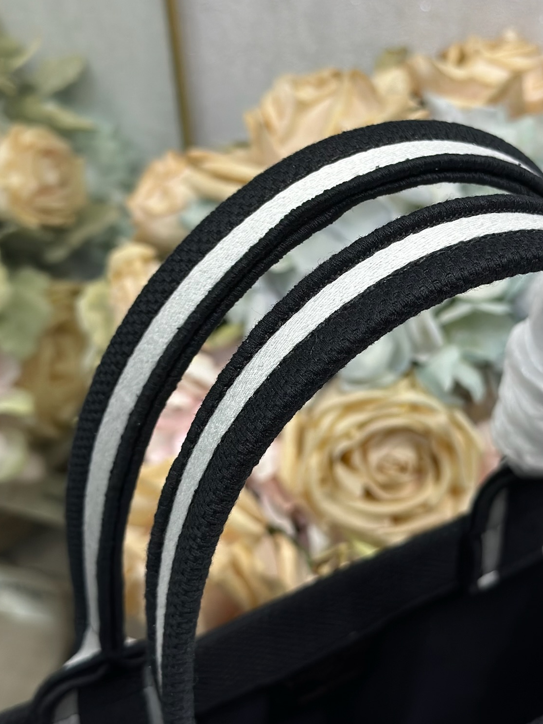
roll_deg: +1.1
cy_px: 274
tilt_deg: -38.6
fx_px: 1380
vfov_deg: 29.3
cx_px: 300
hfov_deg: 22.2
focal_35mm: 66
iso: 80
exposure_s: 1/549
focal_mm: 6.86
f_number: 1.78
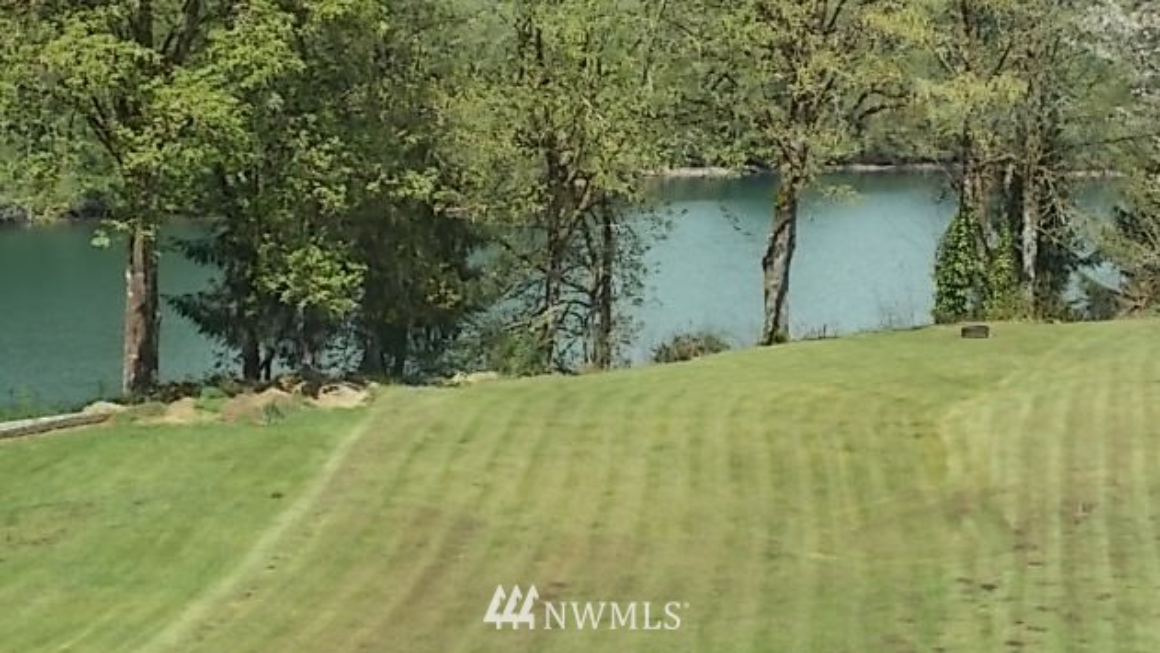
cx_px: 586
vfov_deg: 14.4
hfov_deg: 25.3
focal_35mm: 84
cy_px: 235
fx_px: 2584
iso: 80
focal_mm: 13.5
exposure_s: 1/160
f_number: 5.8
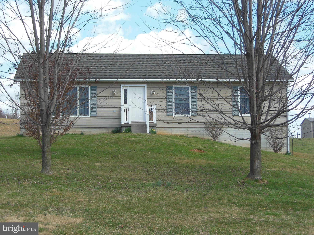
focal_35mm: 70
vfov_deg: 21.0
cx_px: 157
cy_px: 118
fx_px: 635
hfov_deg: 27.8
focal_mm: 12.4
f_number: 5.2
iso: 125
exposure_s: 1/320
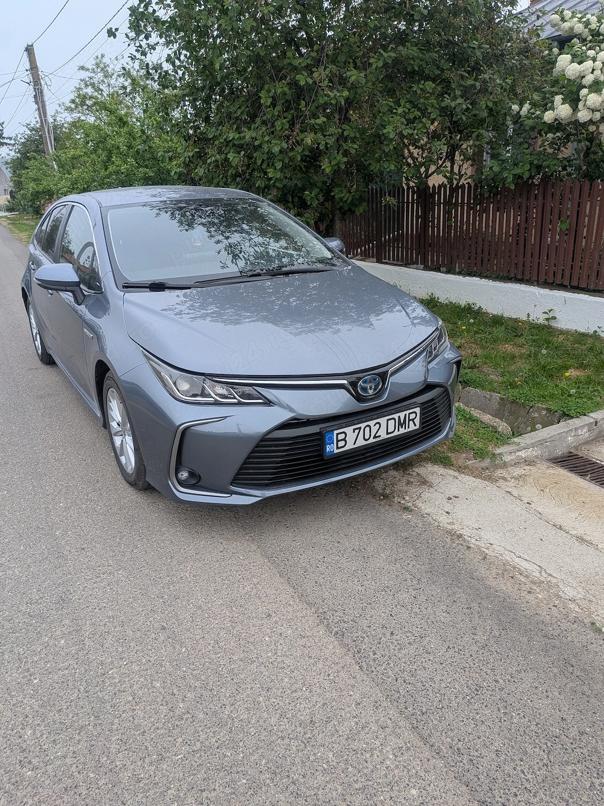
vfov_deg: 71.6
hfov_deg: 56.8
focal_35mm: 24
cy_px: 403
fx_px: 559
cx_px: 302
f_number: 1.7
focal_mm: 4.53
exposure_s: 1/218
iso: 27
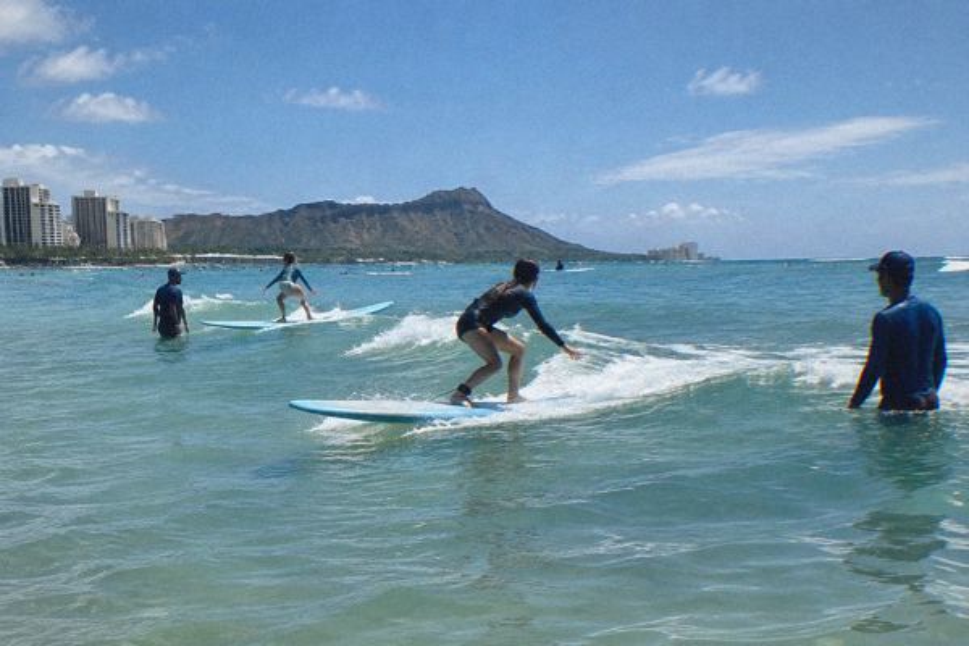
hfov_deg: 54.4
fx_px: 942
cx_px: 484
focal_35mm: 35
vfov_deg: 37.9
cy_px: 323
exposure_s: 1/320
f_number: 7.1
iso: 100
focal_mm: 35
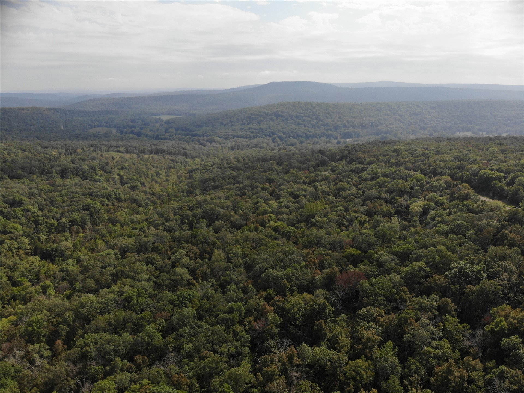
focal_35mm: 24
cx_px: 262
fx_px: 363
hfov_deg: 71.6
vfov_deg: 56.8
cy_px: 196
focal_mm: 4.5
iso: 100
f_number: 2.8
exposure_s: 1/339
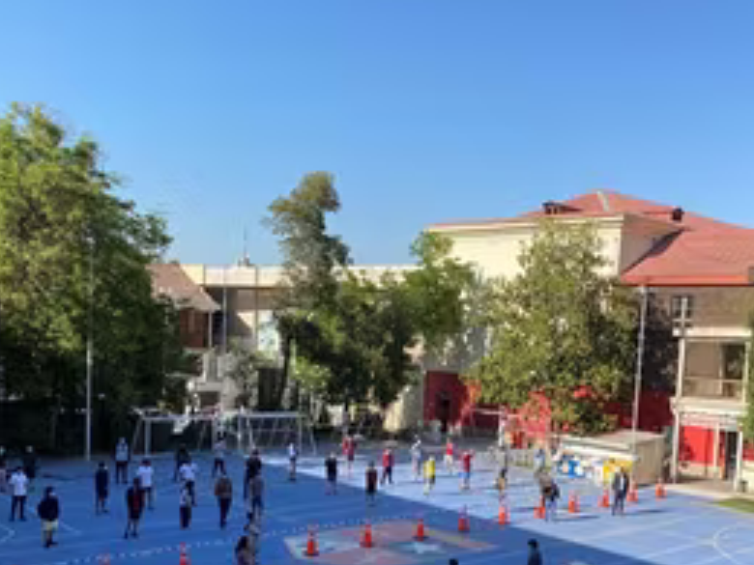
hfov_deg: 46.5
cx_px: 458
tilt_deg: -5.1
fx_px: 871
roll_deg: -2.7
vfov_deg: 35.2
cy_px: 420
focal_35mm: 40
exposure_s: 1/1543
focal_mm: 4.25
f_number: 1.8
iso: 32
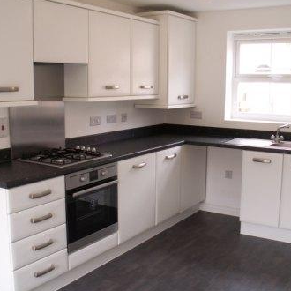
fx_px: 399
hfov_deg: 40.0
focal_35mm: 42
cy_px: 144
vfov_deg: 40.0
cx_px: 149
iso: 50
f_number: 2.8
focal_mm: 5.86
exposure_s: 1/40
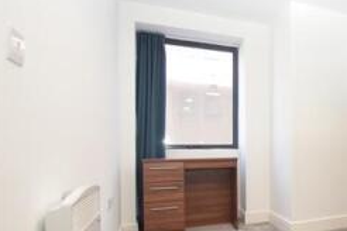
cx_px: 305
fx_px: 280
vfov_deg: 44.4
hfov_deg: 56.1
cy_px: 150
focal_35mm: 29
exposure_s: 1/60
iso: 800
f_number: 4
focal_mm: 10
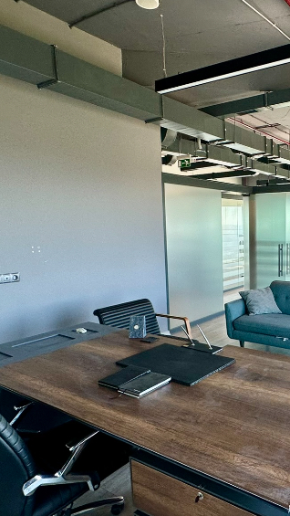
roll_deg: +0.5
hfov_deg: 39.6
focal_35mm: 27
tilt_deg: -6.1
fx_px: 369
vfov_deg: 69.8
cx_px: 264
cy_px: 267
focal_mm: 2.22
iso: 100
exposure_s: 1/100
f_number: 2.2
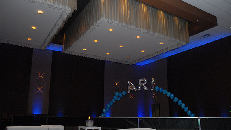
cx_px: 116
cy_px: 75
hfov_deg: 61.0
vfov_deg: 36.6
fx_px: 196
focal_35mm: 32
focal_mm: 20
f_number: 5
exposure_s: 1/60
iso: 1250
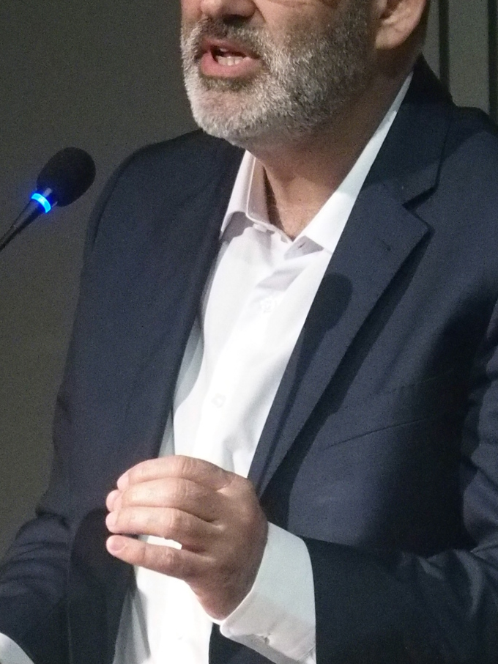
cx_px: 174
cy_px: 347
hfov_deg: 3.3
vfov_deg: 4.4
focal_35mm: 452
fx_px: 8666
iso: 2000
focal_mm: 42.5
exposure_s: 1/50
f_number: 2.8
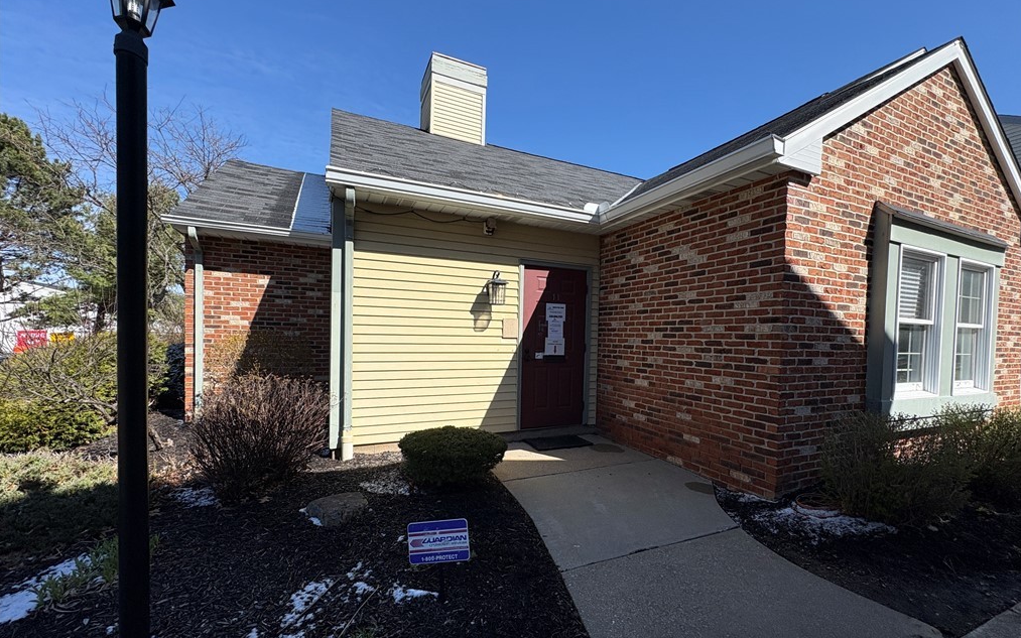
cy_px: 348
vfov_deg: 74.6
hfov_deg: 101.5
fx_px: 417
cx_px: 514
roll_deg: -1.0
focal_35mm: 15
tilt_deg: -3.1
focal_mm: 2.22
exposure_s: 1/2146
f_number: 2.2
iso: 40
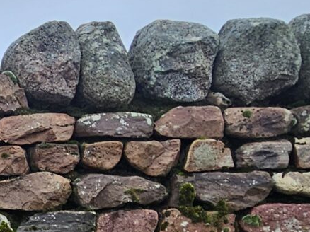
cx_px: -195
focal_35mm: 76
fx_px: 680
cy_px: 347
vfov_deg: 17.4
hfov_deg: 20.6
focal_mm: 2.2
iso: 50
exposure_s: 1/206
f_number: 2.2
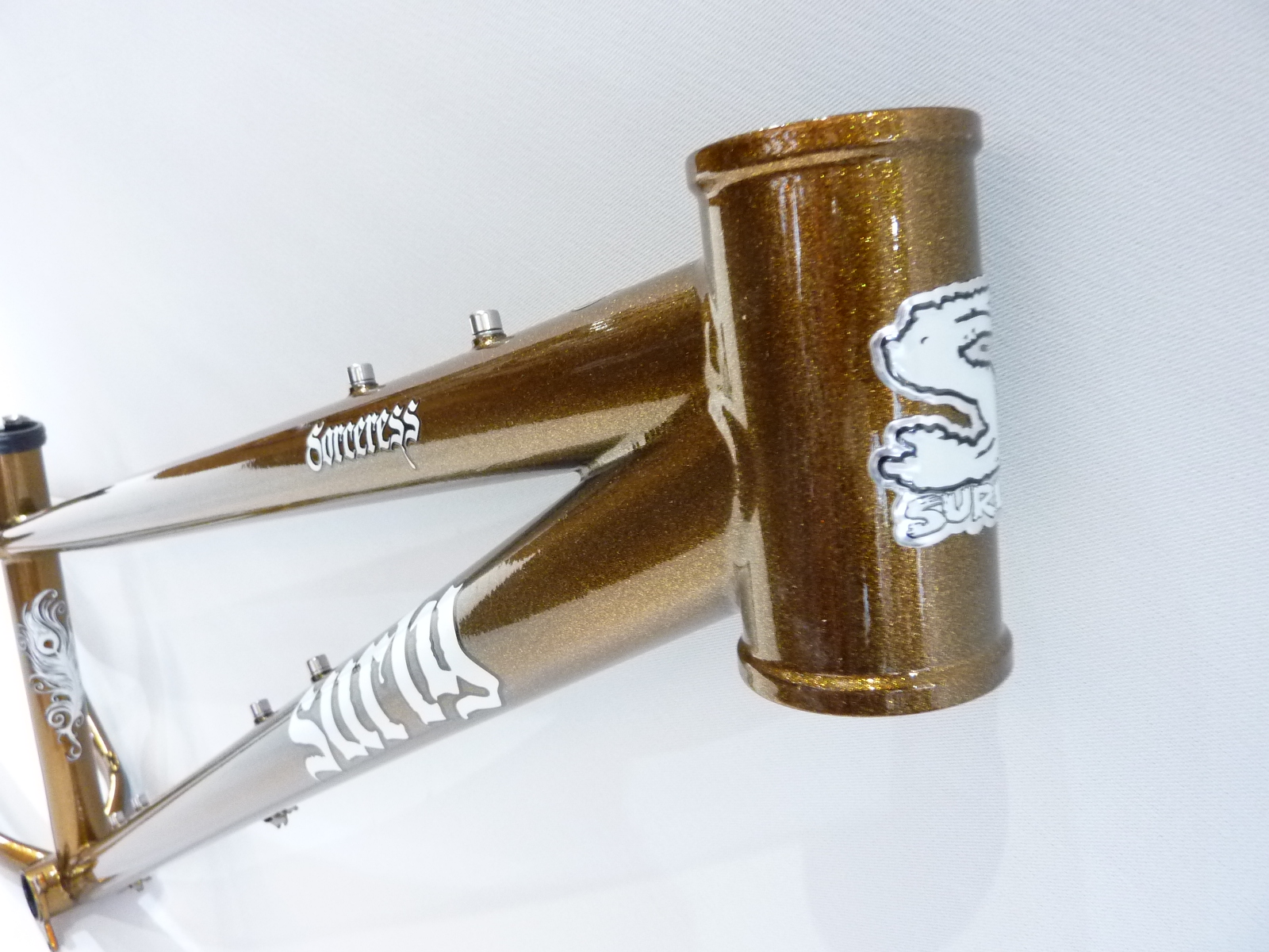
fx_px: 916
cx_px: 634
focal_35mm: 25
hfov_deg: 69.4
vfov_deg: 54.9
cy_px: 476
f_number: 3.3
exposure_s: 1/13
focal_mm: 4.1
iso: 400
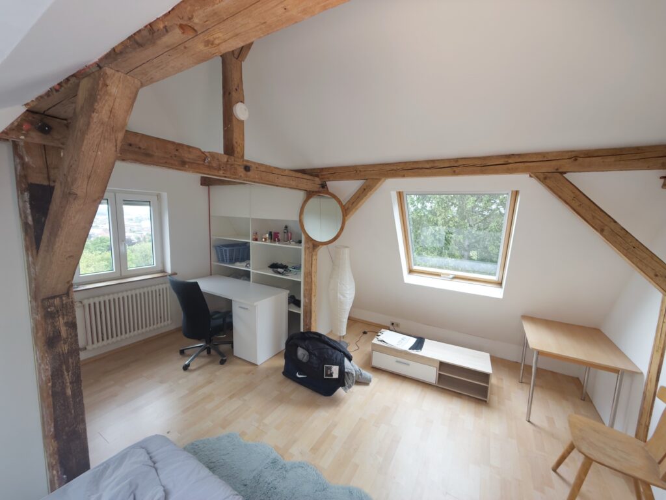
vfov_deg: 85.7
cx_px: 333
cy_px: 250
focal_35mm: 14
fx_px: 269
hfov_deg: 102.1
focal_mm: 2.2
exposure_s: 1/121
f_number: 2.2
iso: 50
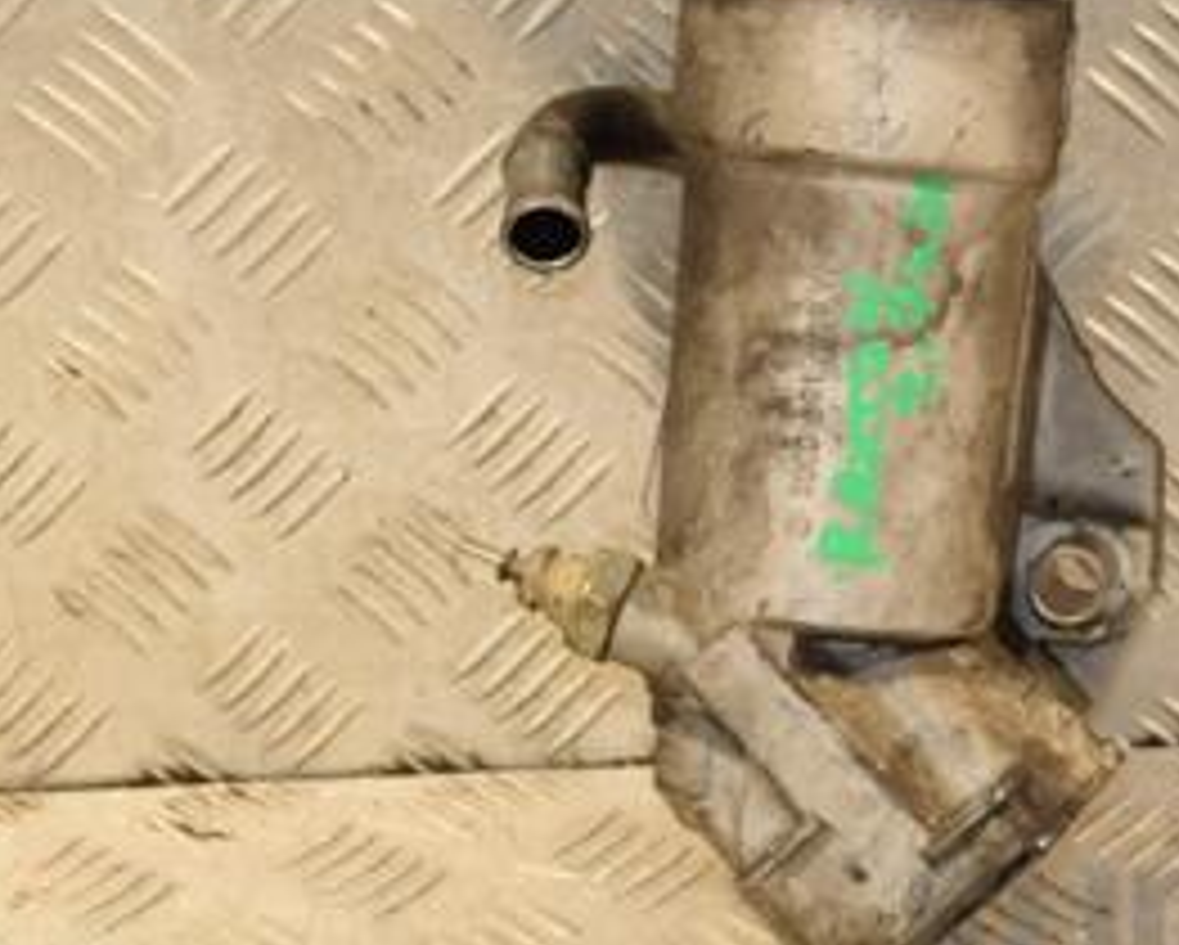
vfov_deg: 10.6
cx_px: 824
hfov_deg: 13.2
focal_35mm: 145
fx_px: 5066
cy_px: 338
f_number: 5
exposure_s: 1/200
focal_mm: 45
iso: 800
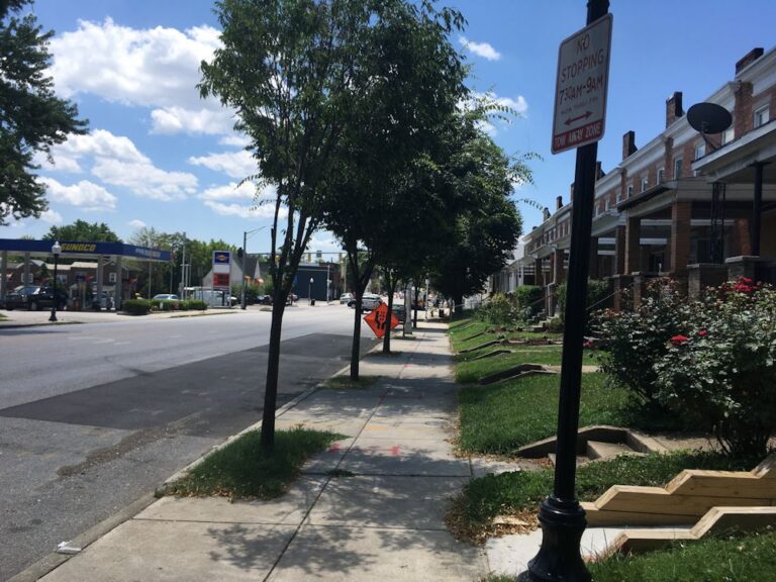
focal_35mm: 29
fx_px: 650
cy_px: 291
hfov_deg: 61.7
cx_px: 388
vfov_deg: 48.2
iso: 25
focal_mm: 4.15
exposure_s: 1/1789
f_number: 2.2
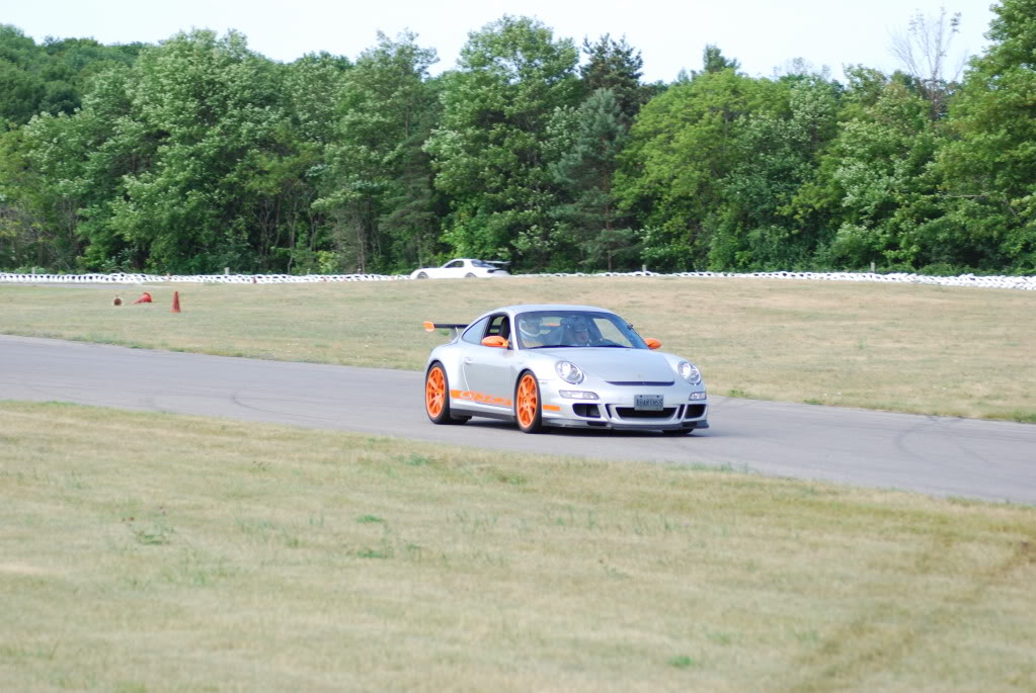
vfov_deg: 9.2
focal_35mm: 150
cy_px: 346
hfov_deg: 13.7
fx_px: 4322
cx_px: 518
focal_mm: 100
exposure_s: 1/400
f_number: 5
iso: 200
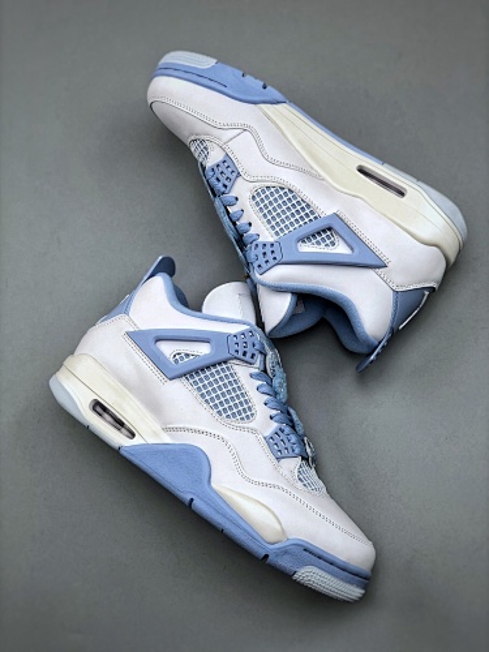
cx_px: 244
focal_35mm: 57
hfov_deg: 25.7
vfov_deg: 33.8
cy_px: 326
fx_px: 1074
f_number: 2.8
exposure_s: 1/100
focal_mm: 6.6
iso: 32
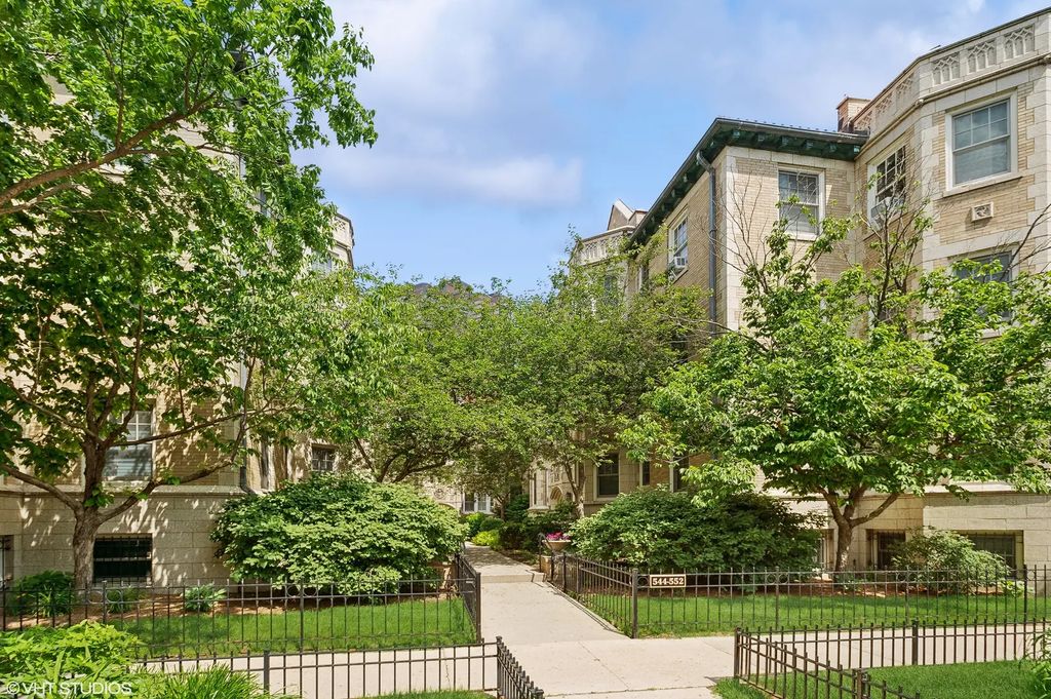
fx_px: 496
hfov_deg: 93.3
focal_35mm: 17
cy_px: 350
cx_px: 526
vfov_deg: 70.3
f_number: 8
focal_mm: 17
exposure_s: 1/250
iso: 200
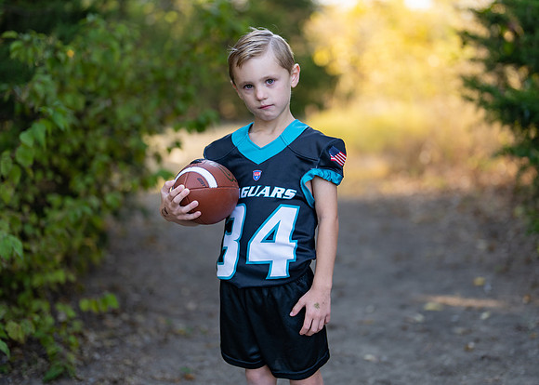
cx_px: 287
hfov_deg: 33.0
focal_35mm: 59
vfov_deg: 23.9
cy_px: 171
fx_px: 910
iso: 100
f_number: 1.2
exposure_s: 1/500
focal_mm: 50
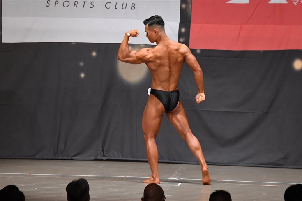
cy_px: 100
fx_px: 1694
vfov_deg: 6.8
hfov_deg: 10.2
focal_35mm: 202
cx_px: 151
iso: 6400
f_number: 5.6
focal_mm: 135
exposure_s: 1/400
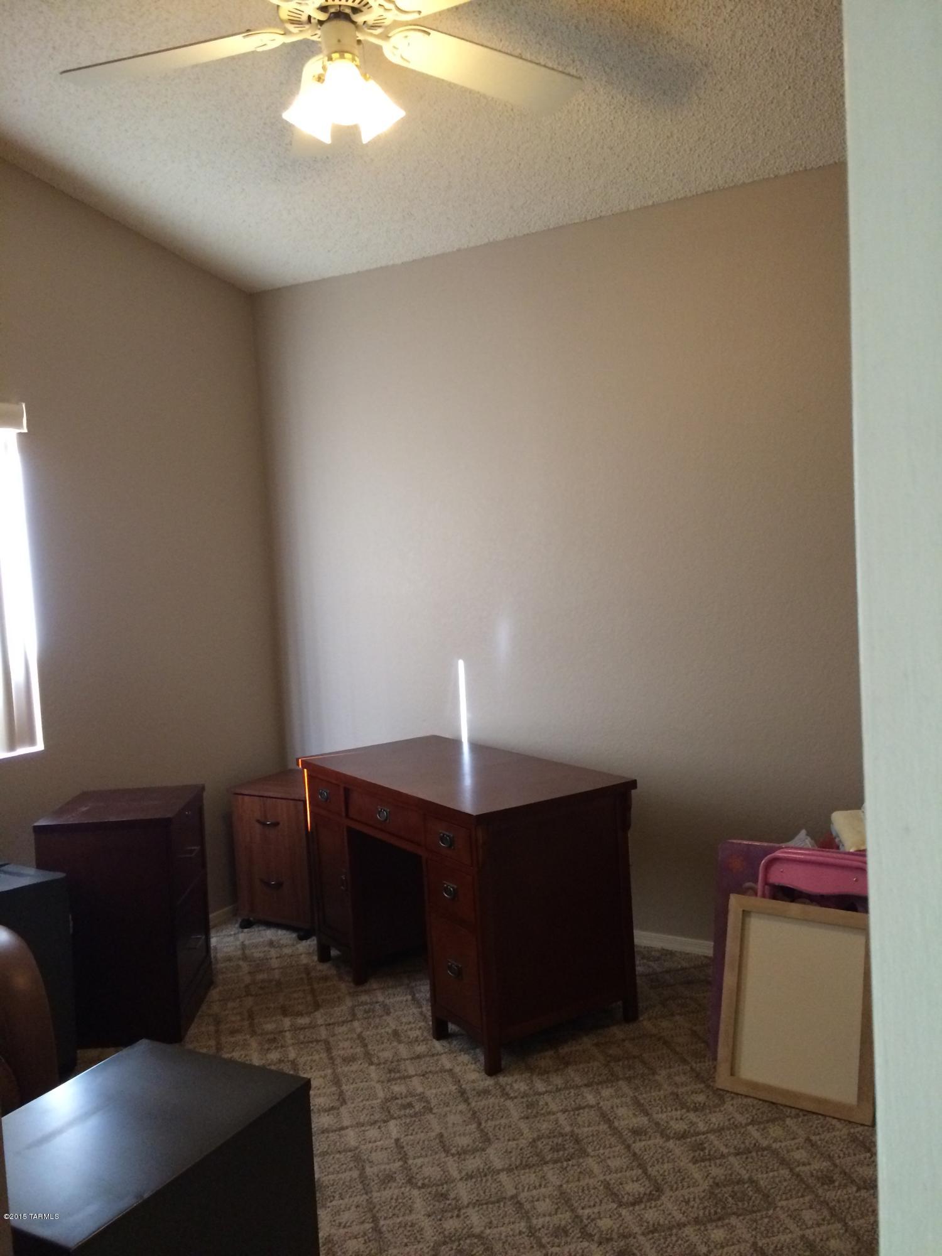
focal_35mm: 29
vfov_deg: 61.7
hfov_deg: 48.2
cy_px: 628
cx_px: 471
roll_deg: +3.6
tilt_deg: -8.2
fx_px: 1052
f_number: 2.2
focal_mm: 4.15
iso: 250
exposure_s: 1/30
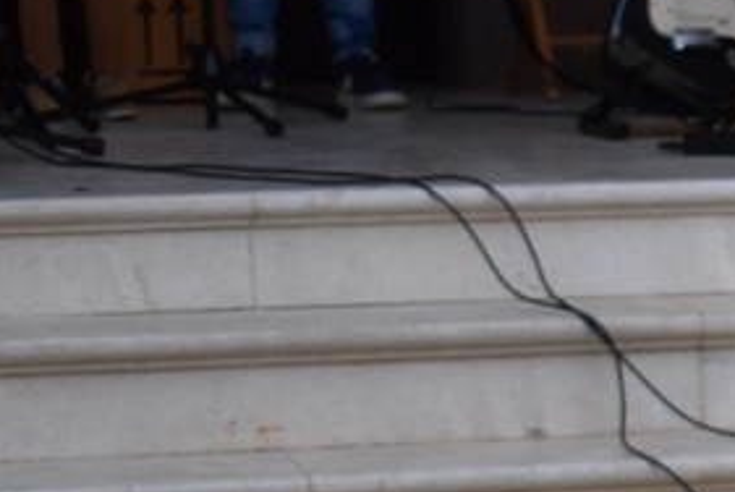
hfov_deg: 7.7
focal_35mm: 239
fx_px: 4885
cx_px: 2048
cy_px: 561
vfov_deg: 5.7
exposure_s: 1/250
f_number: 4.2
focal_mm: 28
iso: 500
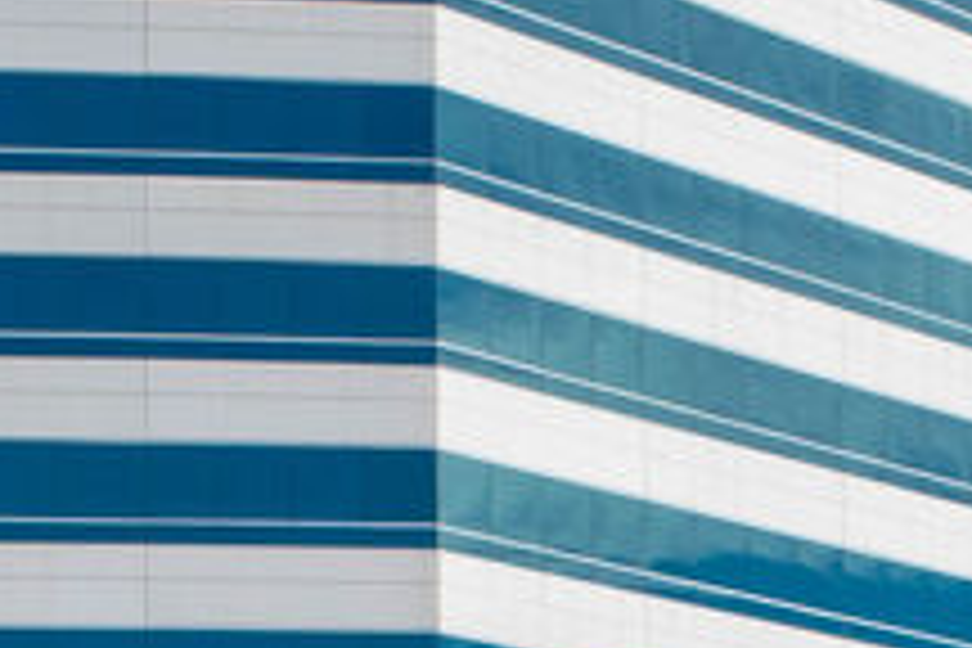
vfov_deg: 7.4
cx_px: 1274
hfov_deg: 11.3
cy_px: 1244
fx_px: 4806
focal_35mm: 178
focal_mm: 25
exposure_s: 1/640
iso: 200
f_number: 13
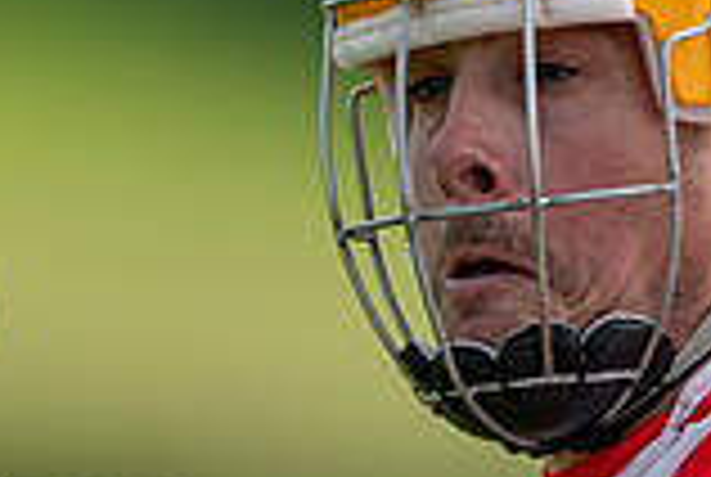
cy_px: 557
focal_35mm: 1866
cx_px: 532
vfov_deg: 0.7
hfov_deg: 1.1
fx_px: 36923
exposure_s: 1/1600
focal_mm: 300
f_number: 2.8
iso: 100
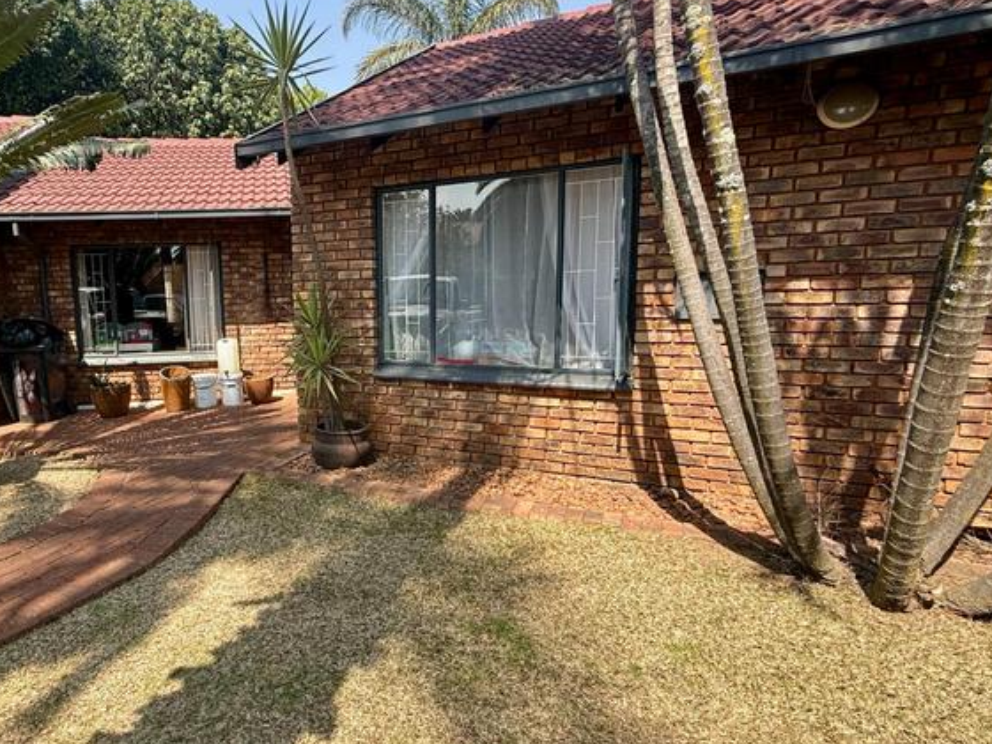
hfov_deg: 79.1
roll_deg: +1.2
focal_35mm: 20
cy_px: 361
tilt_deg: -7.8
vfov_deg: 66.0
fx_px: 573
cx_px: 331
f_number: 2.2
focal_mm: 2.22
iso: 50
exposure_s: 1/451
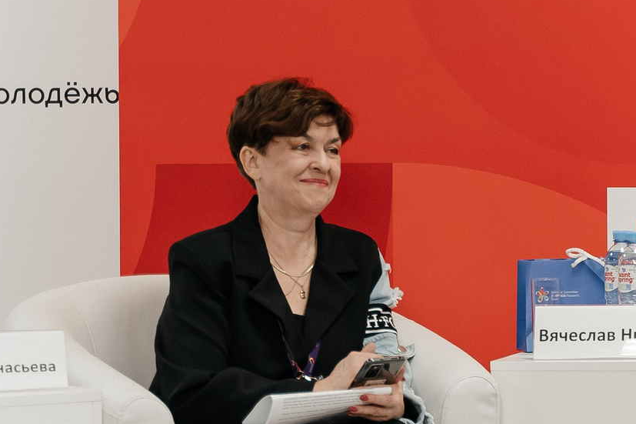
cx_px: 974
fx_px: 2932
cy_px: 214
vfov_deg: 8.3
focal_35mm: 166
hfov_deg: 11.8
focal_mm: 53
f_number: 2.8
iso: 1000
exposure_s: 1/125
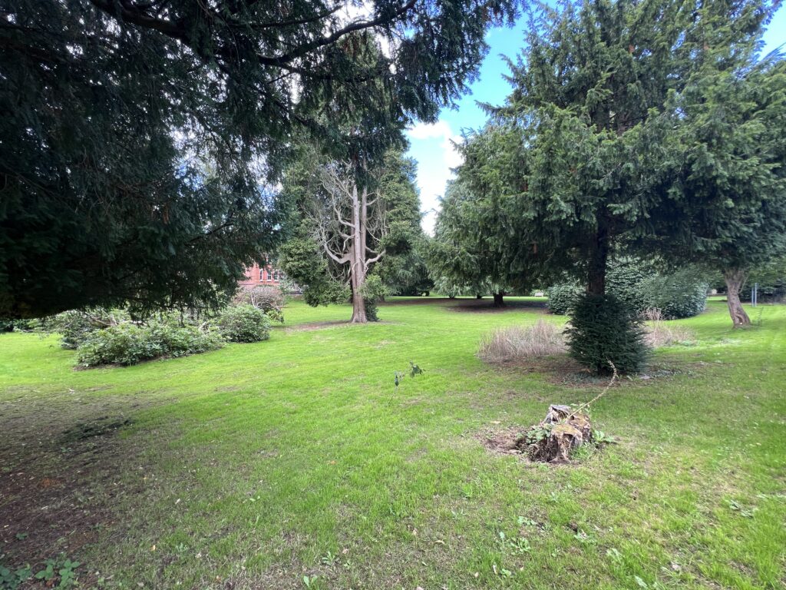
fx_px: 295
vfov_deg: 89.9
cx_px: 393
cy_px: 295
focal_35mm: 13
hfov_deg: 106.2
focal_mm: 1.57
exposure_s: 1/99
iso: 50
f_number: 1.8
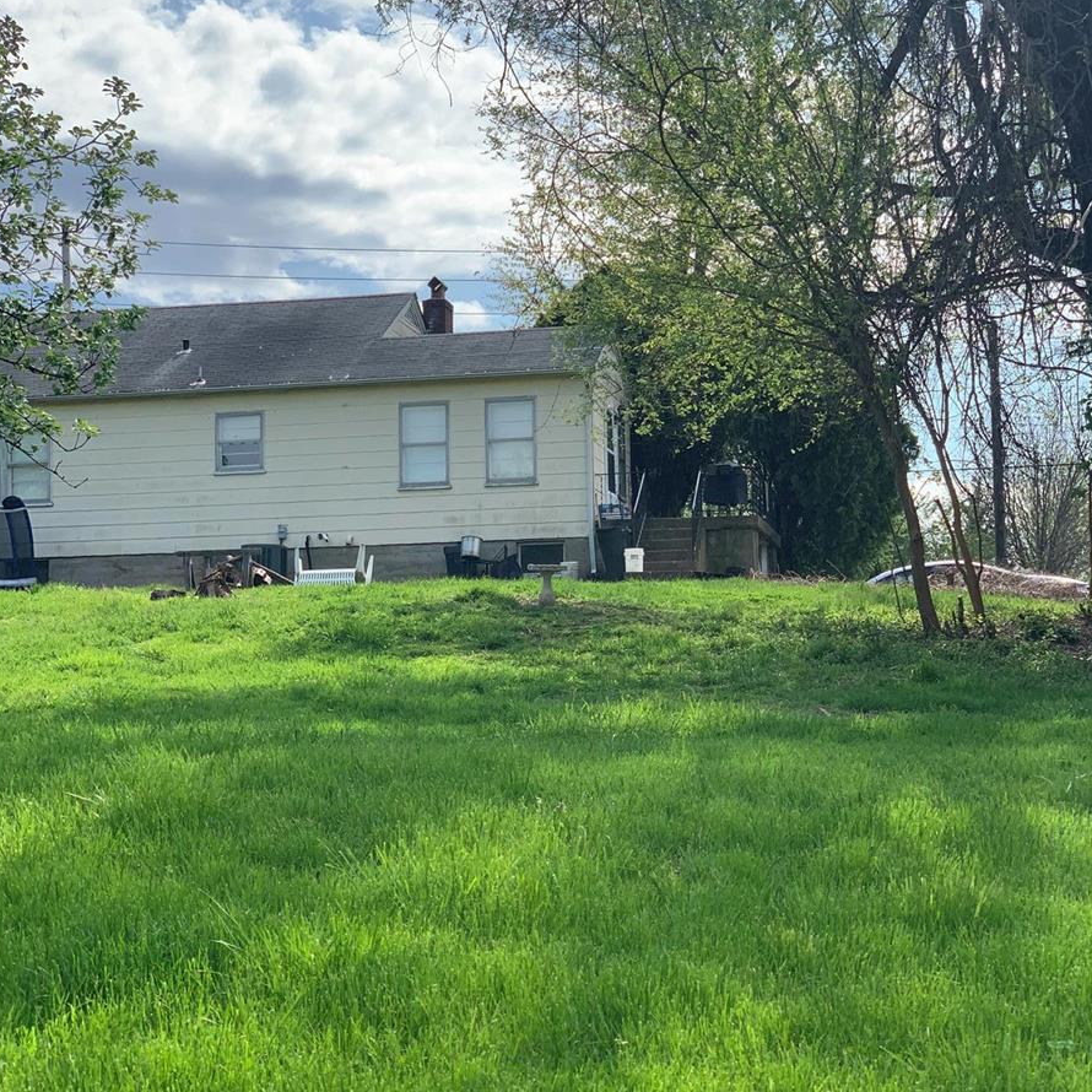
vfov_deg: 27.7
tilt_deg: +3.6
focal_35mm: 62
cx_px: 546
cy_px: 611
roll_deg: +1.1
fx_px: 2213
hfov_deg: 27.7
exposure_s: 1/905
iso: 16
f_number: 2.4
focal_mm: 6
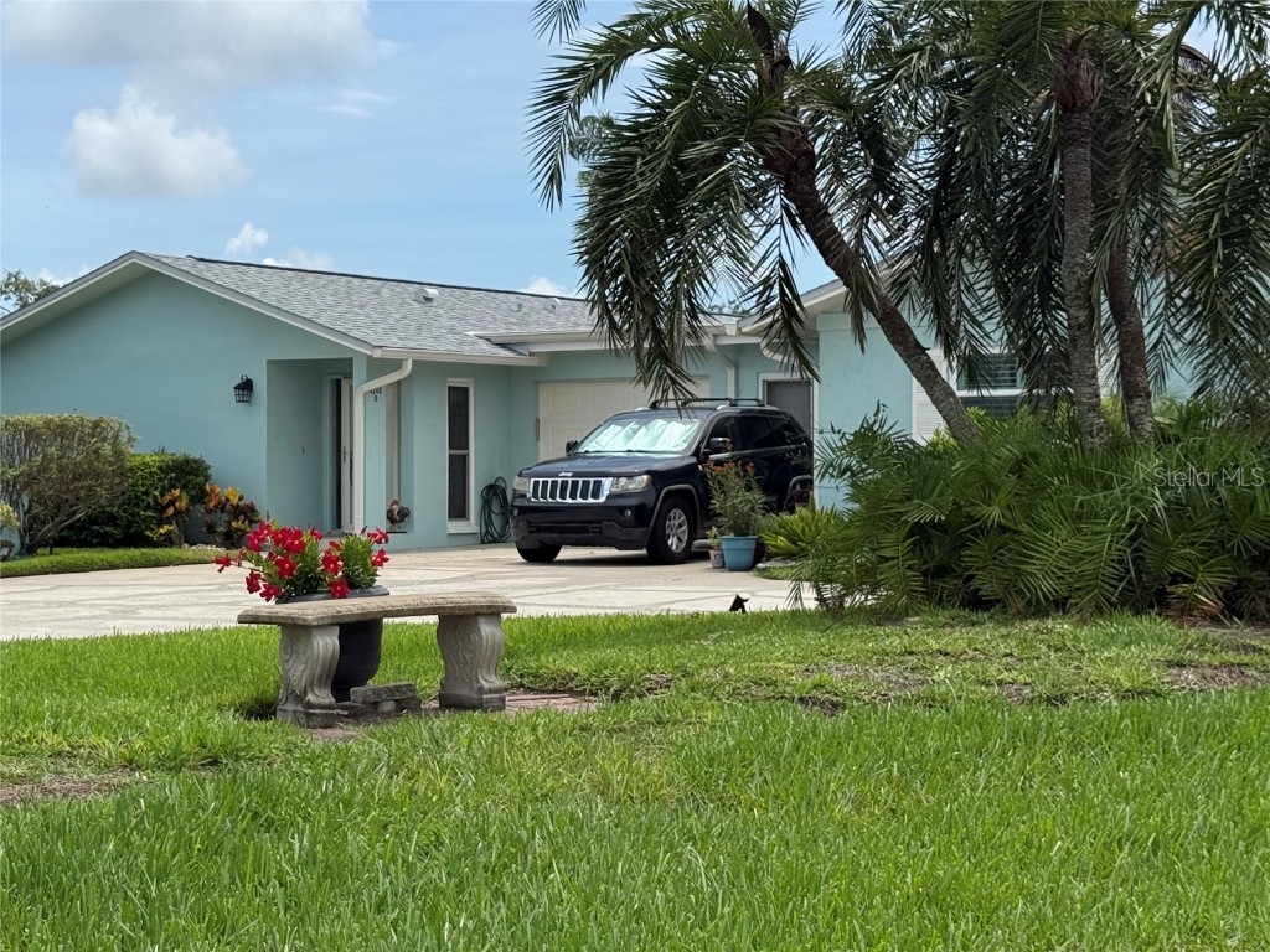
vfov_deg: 30.3
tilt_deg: +1.3
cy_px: 476
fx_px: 1761
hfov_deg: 39.7
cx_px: 635
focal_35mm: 48
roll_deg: -0.6
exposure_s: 1/6024
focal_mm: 6.76
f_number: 1.78
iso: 64
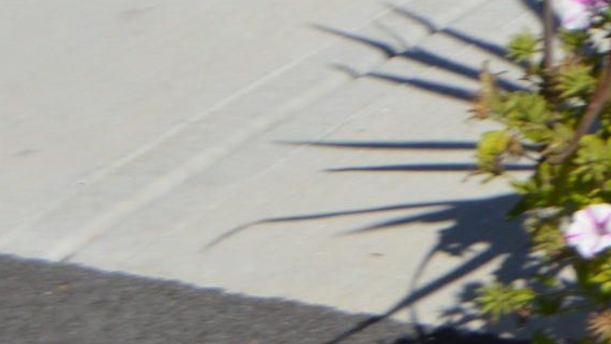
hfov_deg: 7.3
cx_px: 1633
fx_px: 4424
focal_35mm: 273
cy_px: -658
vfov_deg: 4.3
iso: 100
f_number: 8
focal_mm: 32
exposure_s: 1/250
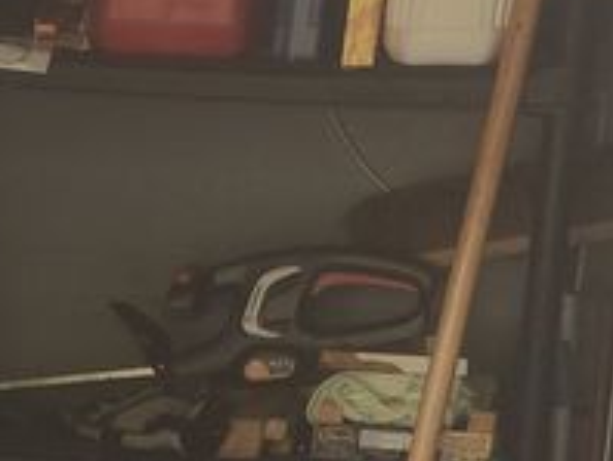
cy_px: 832
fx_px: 2145
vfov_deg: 11.4
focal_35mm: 121
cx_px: -313
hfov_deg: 15.0
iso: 100
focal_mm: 5
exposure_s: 1/180
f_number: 1.8
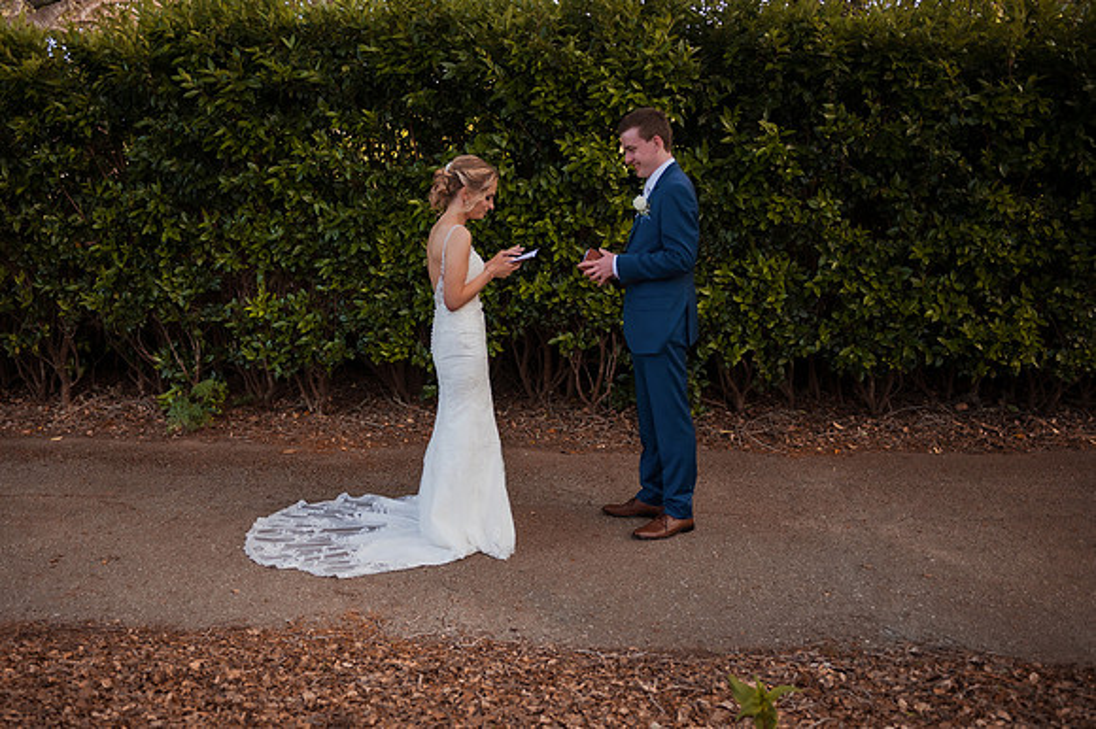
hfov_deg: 59.8
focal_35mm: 31
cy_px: 401
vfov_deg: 41.9
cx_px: 490
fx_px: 950
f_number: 2.8
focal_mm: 28
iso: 500
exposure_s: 1/640
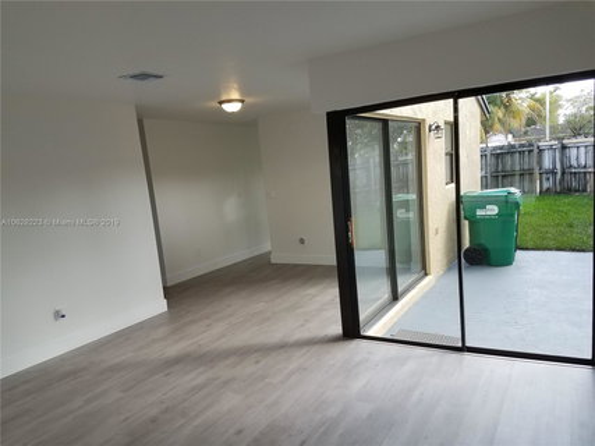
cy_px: 223
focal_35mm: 26
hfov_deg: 67.3
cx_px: 298
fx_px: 447
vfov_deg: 53.0
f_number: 1.7
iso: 40
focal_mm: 4.2
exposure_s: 1/180
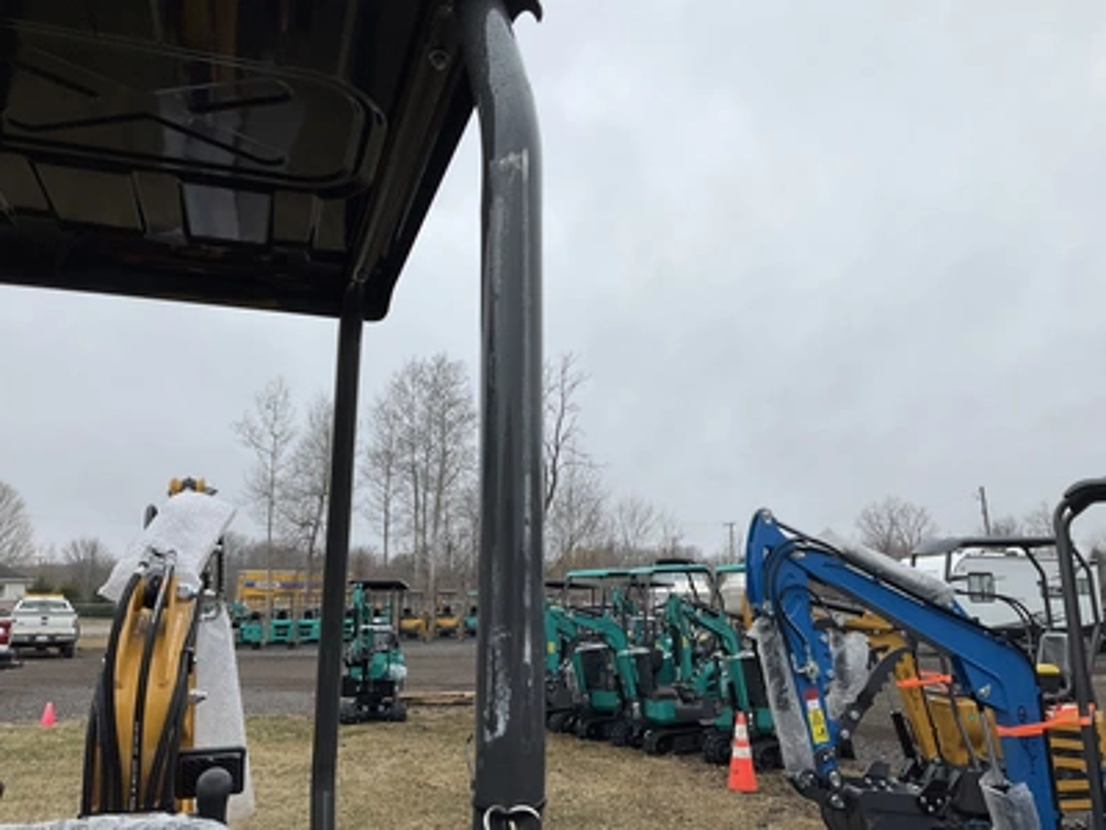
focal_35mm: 29
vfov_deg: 48.2
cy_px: 415
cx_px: 553
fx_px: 927
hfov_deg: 61.7
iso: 25
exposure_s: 1/1730
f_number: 1.8
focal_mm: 3
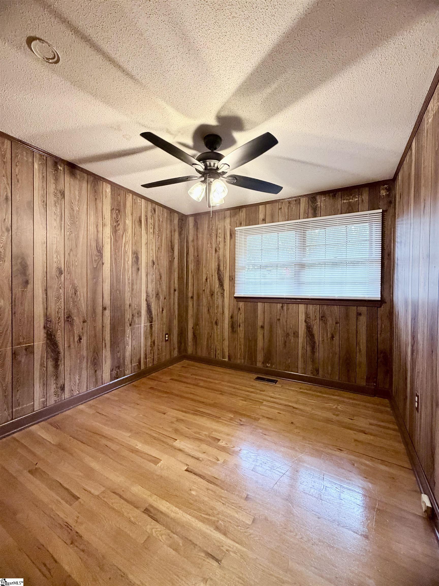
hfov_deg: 85.7
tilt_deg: -1.1
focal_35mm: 14
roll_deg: -0.5
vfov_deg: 102.1
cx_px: 220
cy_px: 293
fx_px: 237
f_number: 2.2
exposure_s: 1/60
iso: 400
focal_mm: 2.22
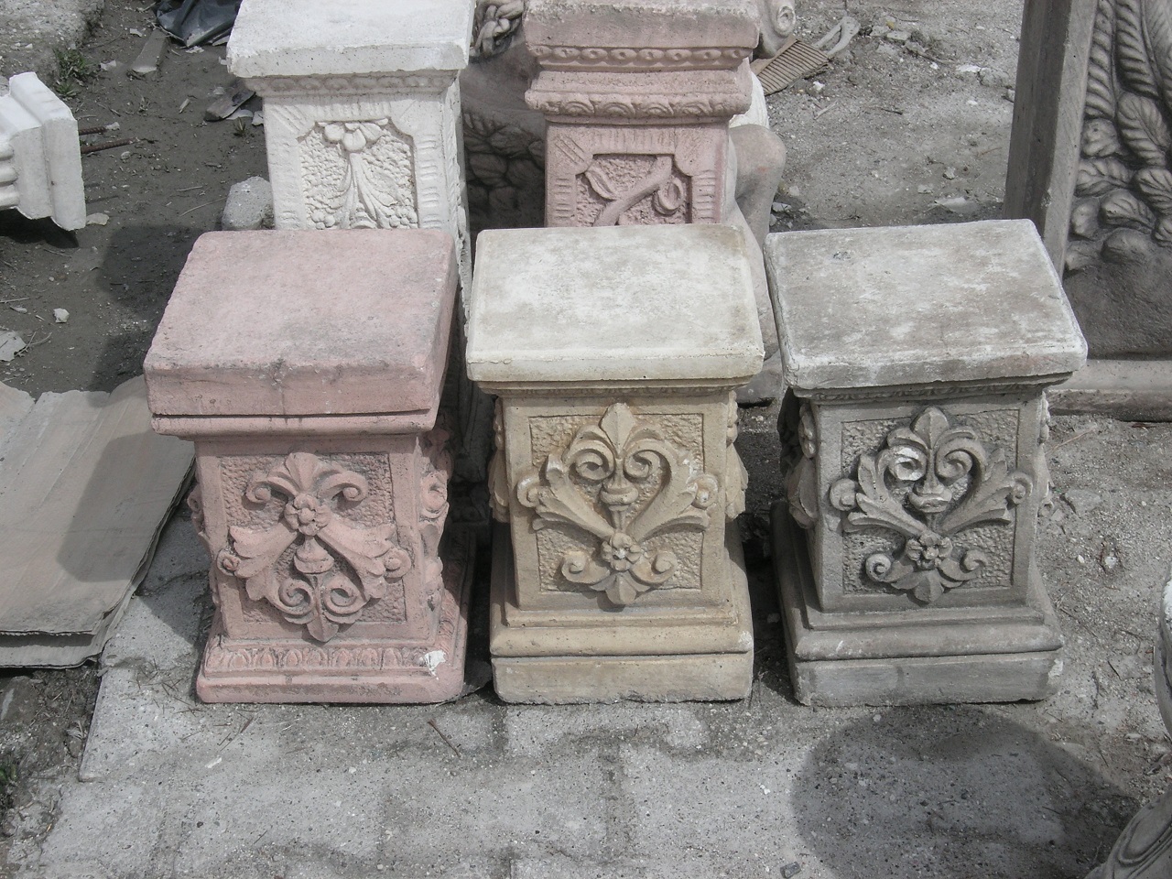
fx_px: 1964
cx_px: 586
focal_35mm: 58
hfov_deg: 33.2
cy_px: 440
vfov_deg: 25.2
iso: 50
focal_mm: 9.7
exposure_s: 1/350
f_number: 7.1
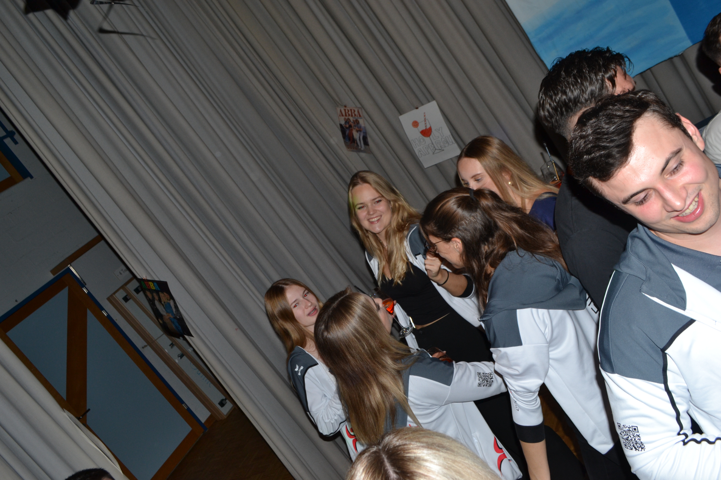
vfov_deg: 40.0
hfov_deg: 57.2
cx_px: 360
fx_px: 661
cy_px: 240
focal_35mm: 33
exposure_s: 1/60
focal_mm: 22
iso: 400
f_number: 8
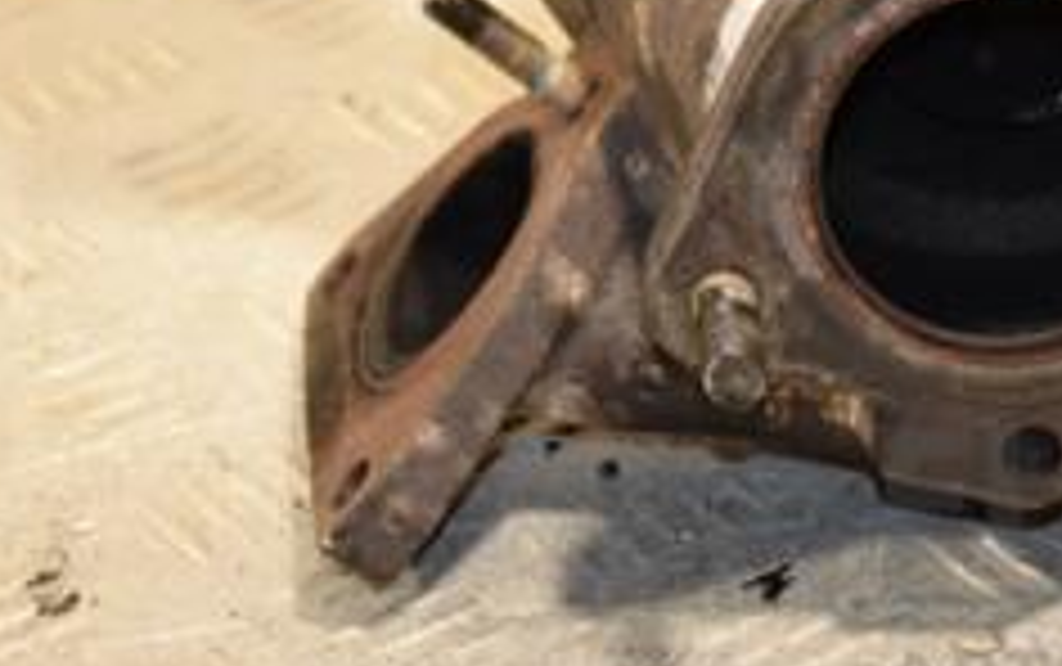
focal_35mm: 256
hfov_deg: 8.2
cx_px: 801
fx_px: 7416
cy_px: -104
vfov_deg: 5.1
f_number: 5.3
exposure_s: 1/200
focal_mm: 66
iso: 800
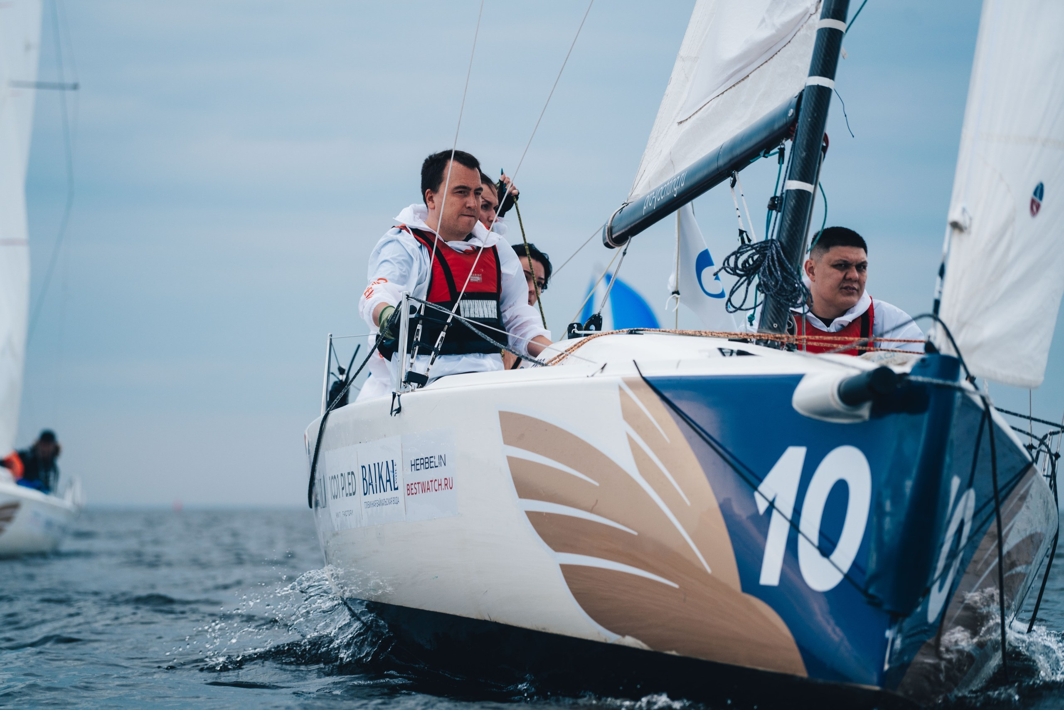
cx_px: 532
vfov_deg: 8.9
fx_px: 4581
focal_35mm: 155
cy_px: 355
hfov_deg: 13.2
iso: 320
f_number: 4
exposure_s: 1/640
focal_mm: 155
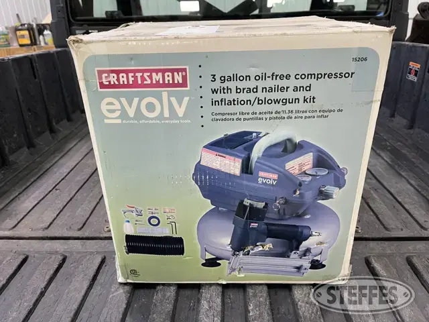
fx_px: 322
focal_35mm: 26
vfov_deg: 53.1
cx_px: 214
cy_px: 161
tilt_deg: -24.3
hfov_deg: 67.3
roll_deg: +2.2
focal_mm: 5.1
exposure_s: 1/60
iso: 125
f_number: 1.6
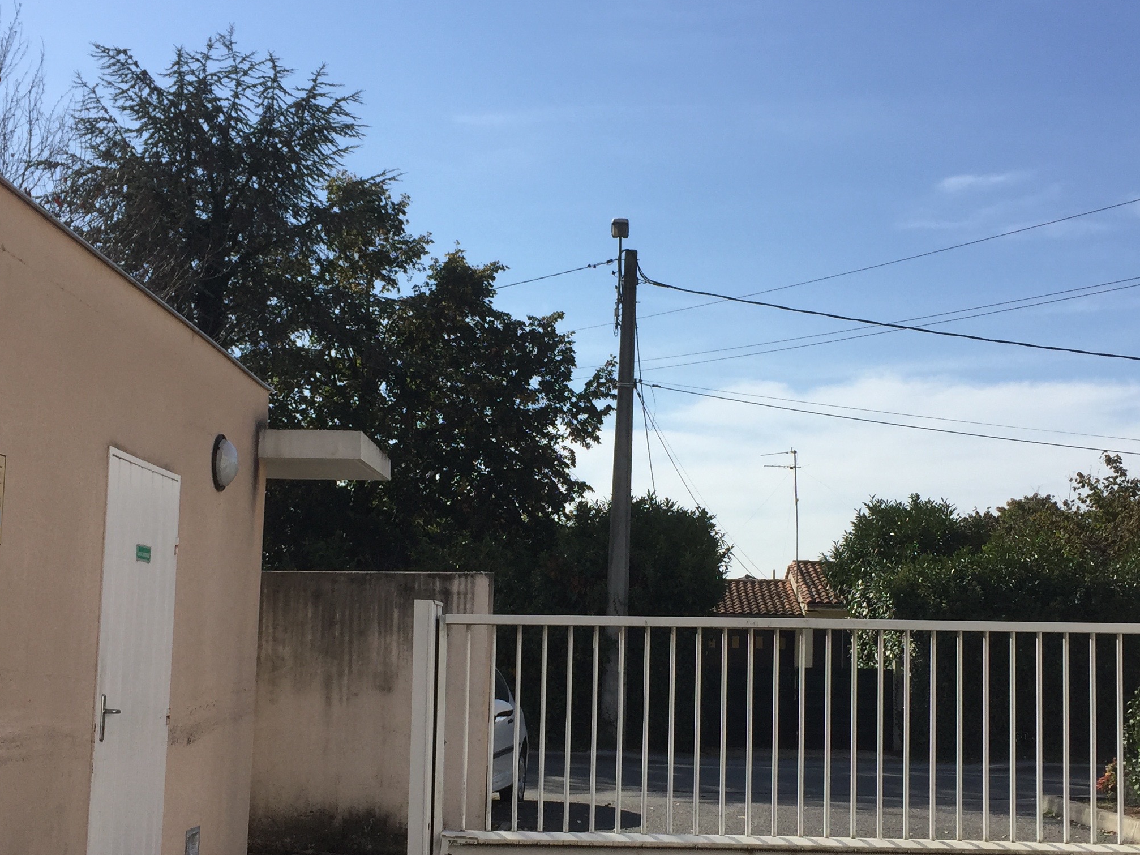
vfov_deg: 30.7
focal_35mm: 47
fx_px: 1548
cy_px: 542
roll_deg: -3.0
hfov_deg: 40.4
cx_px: 563
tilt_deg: +3.3
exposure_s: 1/2326
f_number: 2.2
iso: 32
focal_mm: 4.15
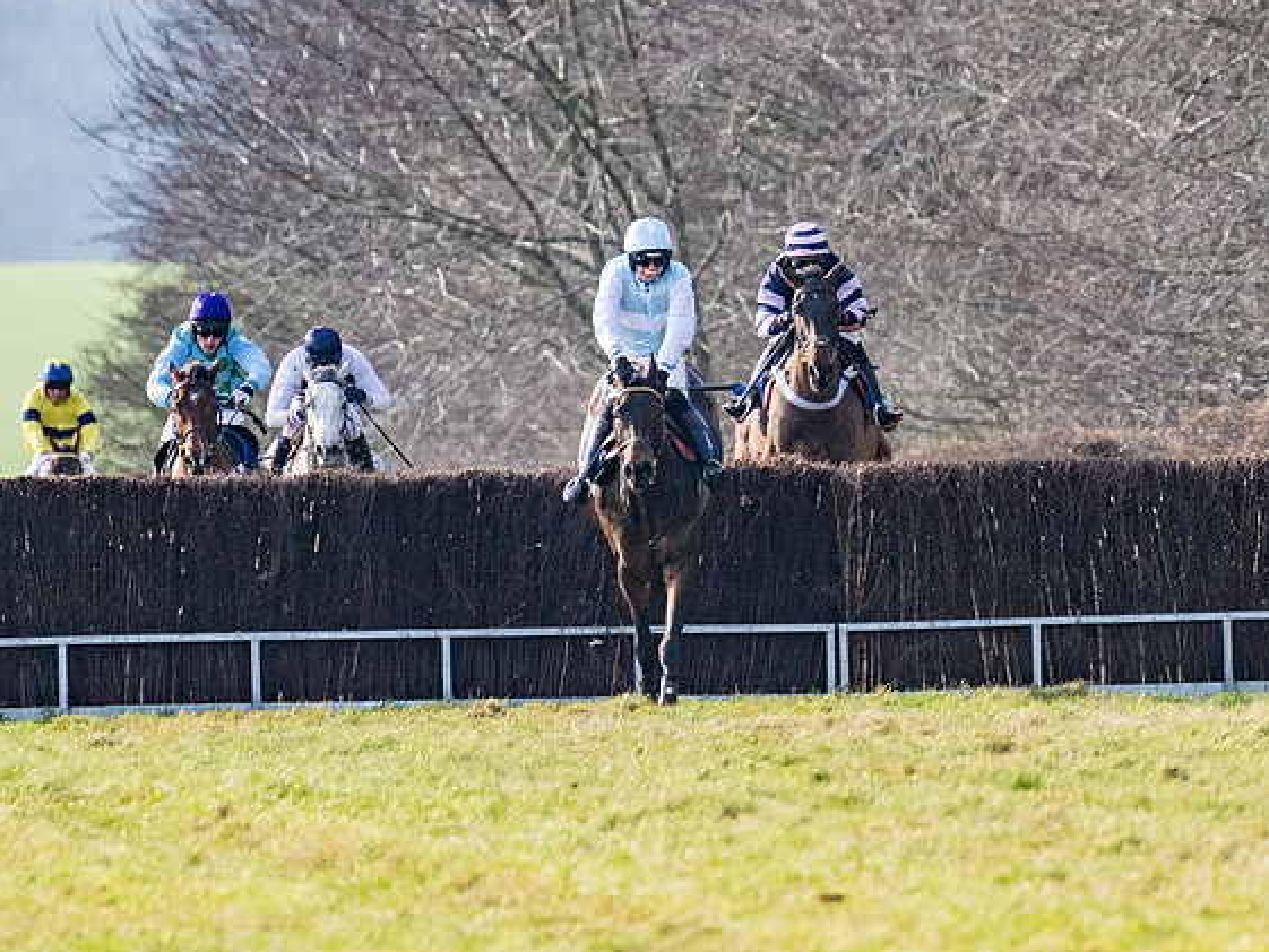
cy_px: 95
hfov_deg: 2.4
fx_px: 30030
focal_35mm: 819
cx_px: 1069
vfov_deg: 1.8
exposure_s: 1/2500
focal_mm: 250
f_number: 4
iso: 400
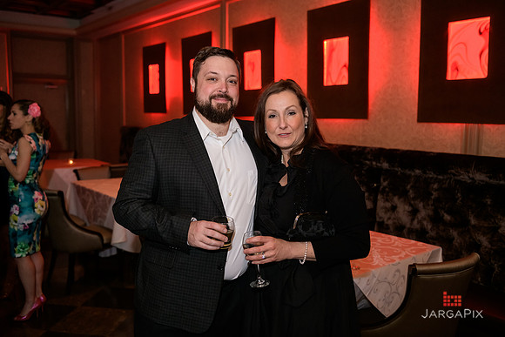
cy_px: 168
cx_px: 252
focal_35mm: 35
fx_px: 491
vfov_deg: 37.9
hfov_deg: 54.4
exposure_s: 1/125
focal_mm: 35
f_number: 3.2
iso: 1600
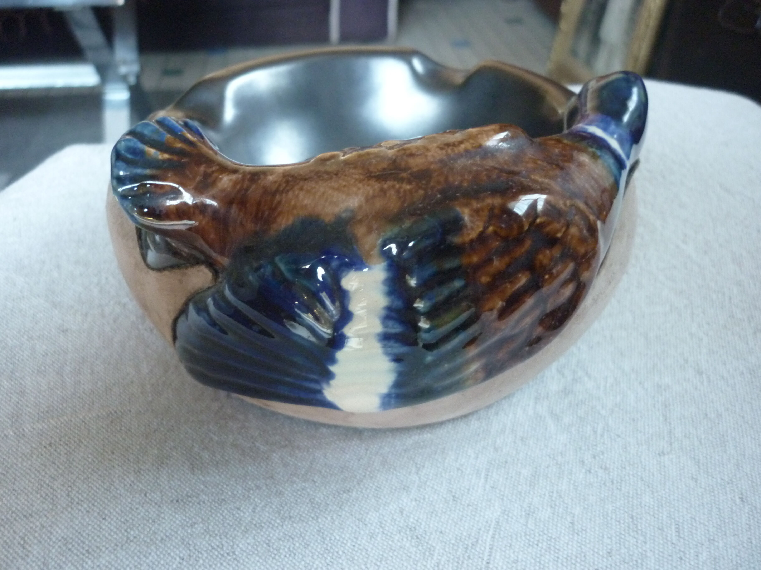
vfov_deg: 42.9
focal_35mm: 33
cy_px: 285
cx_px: 380
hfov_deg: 55.4
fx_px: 725
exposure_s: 1/20
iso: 400
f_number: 2.8
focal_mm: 5.5
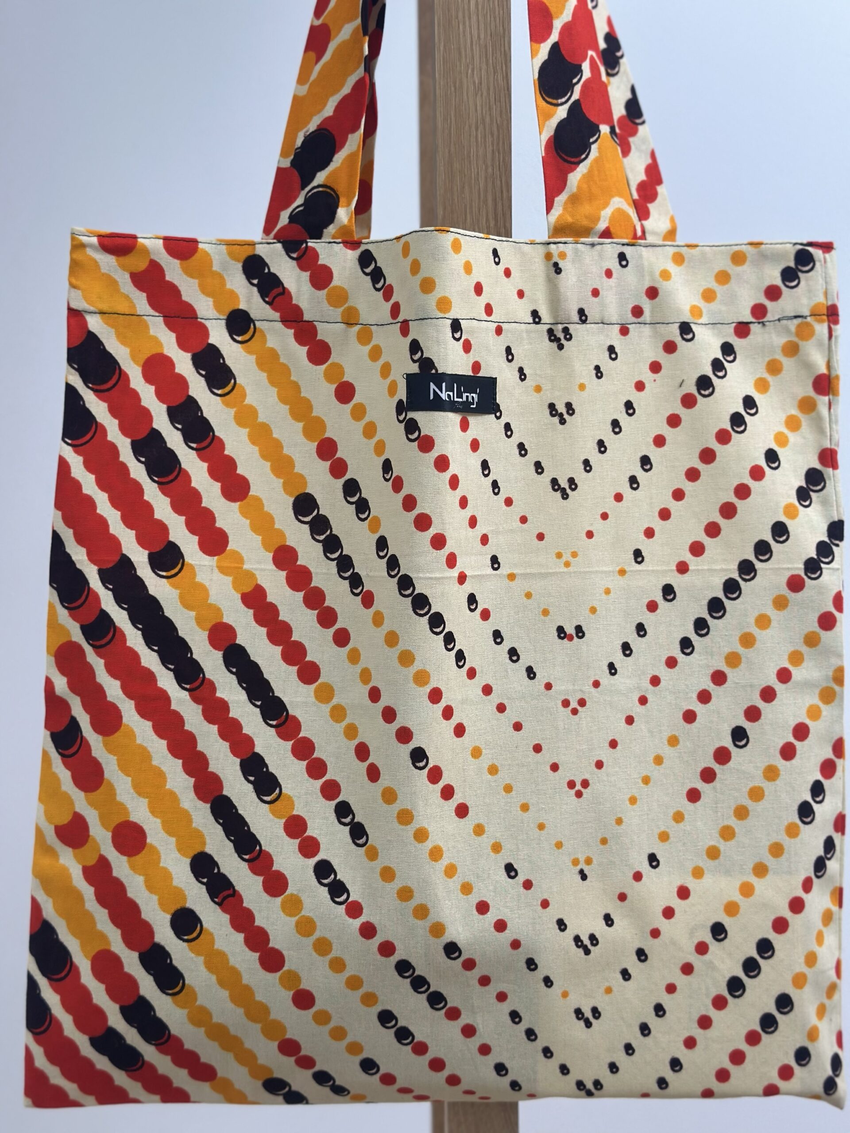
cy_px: 566
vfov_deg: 39.7
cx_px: 425
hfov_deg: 30.3
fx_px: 1572
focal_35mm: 48
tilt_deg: -5.9
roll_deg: -0.2
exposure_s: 1/134
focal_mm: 6.86
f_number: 1.78
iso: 64
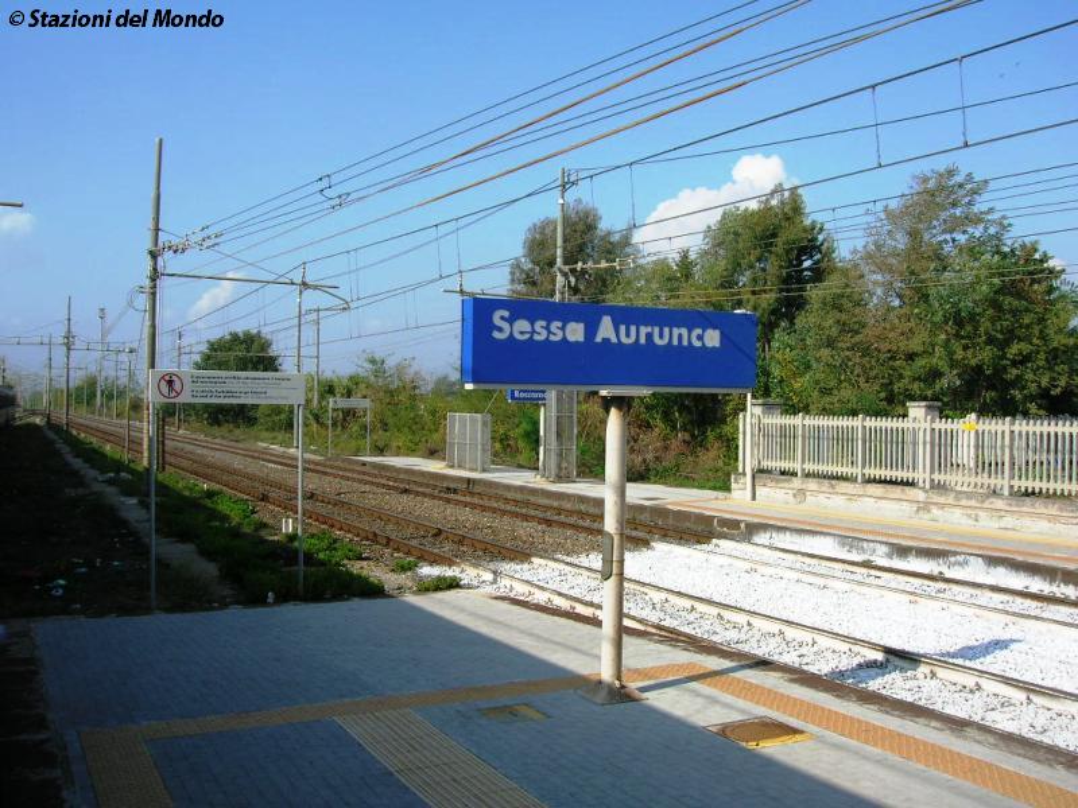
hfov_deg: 54.0
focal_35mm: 34
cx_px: 539
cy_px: 404
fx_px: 1059
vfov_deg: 41.8
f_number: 4.9
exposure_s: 1/375
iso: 50
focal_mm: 5.7
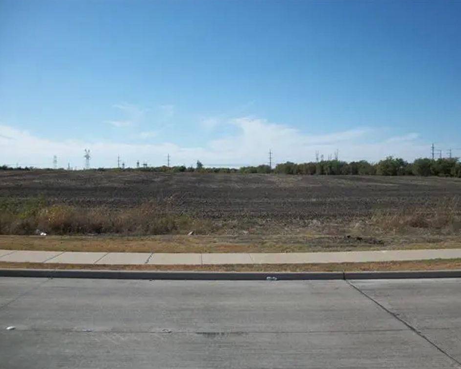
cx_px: 243
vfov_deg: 43.4
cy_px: 185
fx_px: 464
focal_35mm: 34
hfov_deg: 52.8
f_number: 8.8
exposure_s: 1/320
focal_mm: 5.7
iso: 80
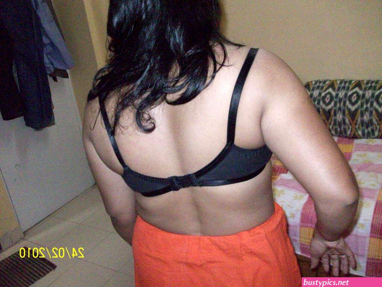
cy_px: 144
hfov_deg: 54.0
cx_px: 191
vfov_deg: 41.8
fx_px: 375
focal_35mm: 34
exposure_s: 1/128
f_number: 2.8
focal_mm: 5.7
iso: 800
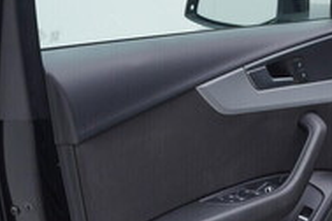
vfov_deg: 13.0
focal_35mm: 105
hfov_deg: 18.3
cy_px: 55
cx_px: 411
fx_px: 968
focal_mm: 24
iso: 125
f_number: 3.5
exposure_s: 1/60
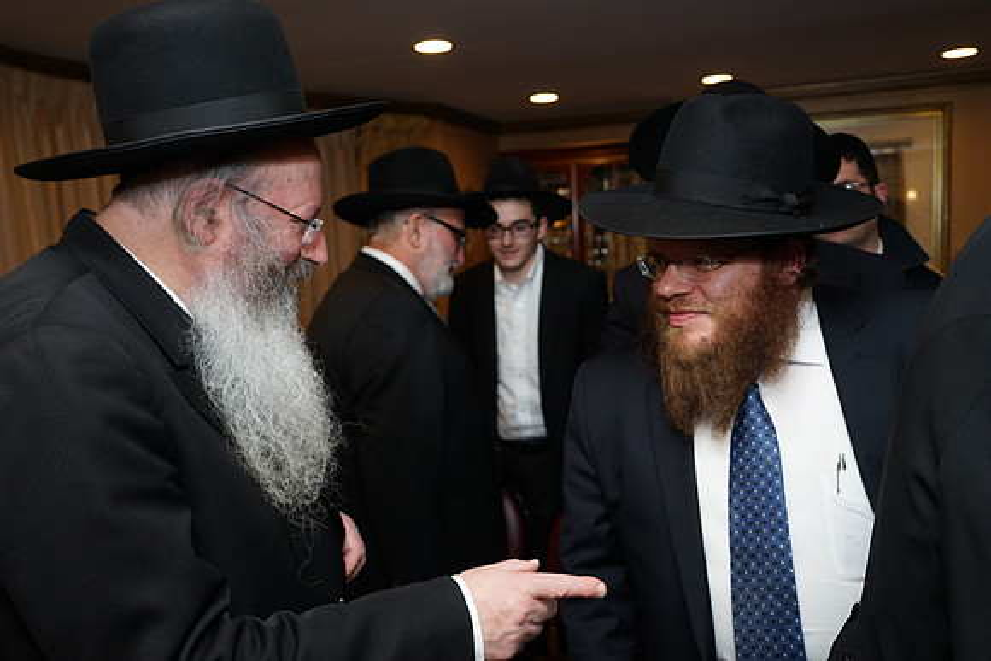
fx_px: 826
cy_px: 330
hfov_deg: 61.9
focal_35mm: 30
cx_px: 496
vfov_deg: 43.6
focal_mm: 30
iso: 500
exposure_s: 1/100
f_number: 5
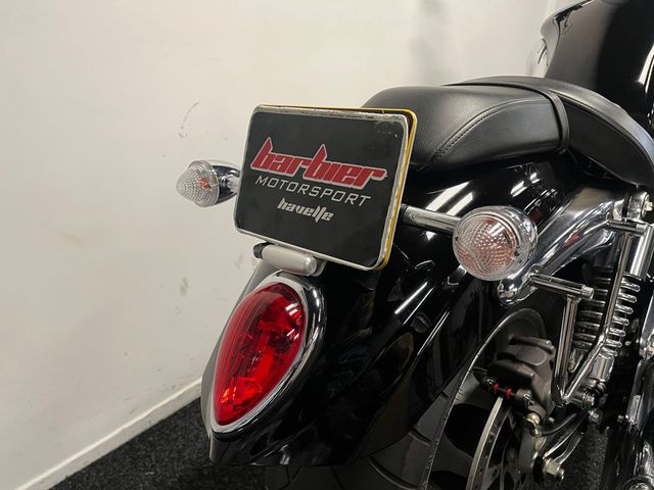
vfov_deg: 53.1
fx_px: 491
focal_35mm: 26
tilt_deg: -24.0
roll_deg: +0.2
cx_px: 327
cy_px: 245
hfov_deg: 67.3
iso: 125
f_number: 1.6
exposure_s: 1/50
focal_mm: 5.1
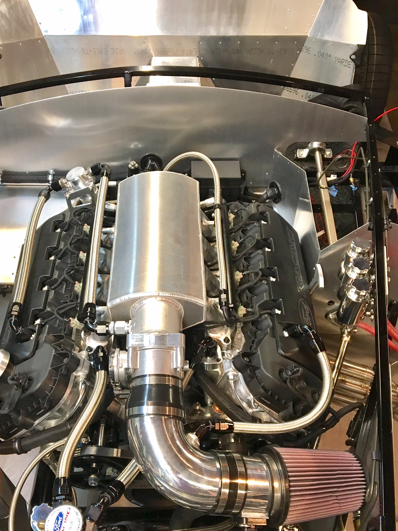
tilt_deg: -50.4
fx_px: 552
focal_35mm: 36
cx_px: 168
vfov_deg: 51.0
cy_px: 321
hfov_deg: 39.6
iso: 100
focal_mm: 4.15
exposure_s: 1/30
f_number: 2.2
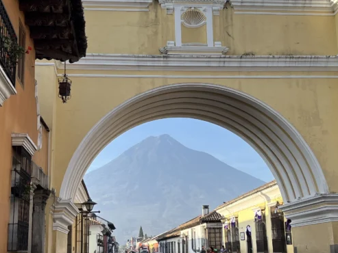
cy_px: 109
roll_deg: +2.6
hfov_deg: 35.5
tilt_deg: +13.7
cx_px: 186
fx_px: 527
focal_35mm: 54
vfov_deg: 27.0
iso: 50
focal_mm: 5.1
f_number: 1.6
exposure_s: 1/1175
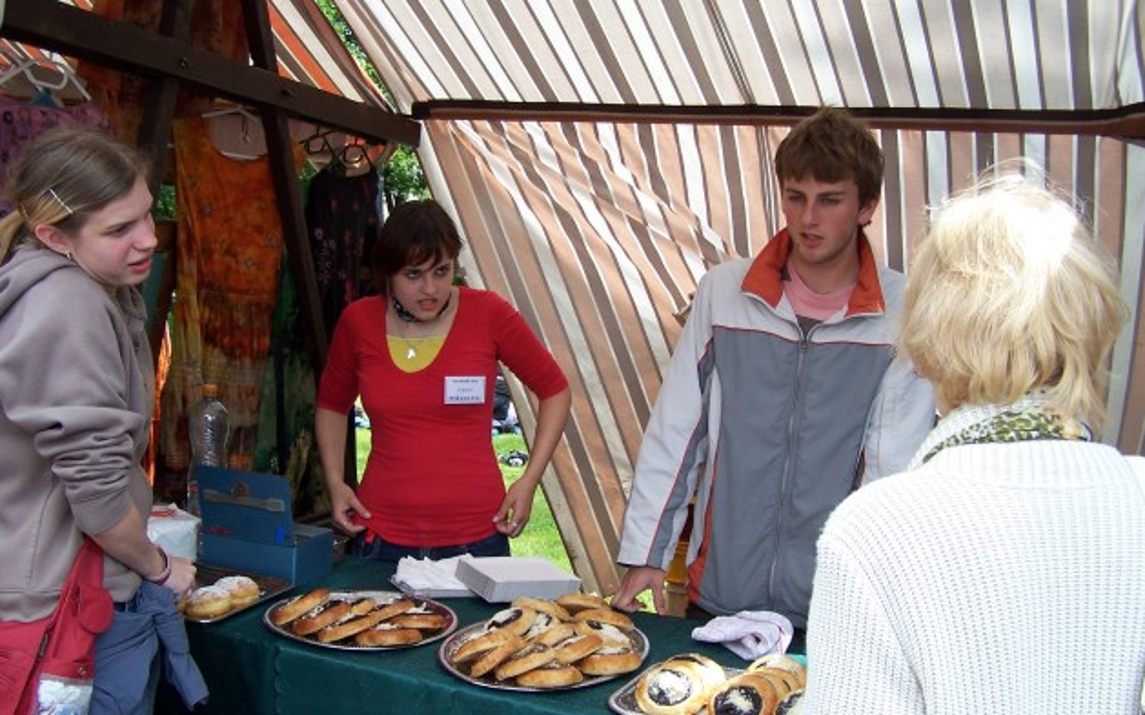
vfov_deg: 31.2
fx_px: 1279
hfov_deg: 48.2
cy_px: 420
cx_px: 564
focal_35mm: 41
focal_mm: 6.3
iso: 80
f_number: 2.8
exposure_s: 1/250
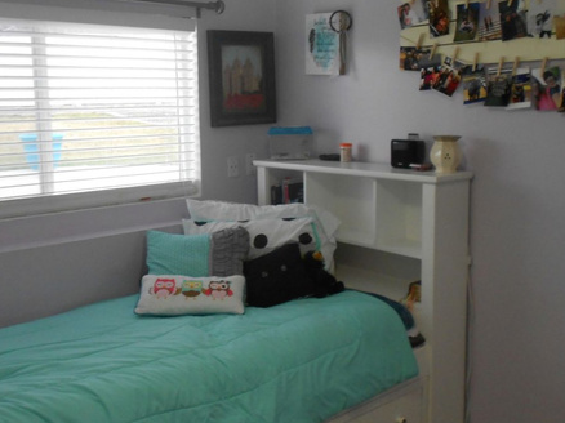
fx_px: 620
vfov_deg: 37.6
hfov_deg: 49.0
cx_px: 267
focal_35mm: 38
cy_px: 177
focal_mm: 4.6
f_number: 3.2
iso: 200
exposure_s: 1/30
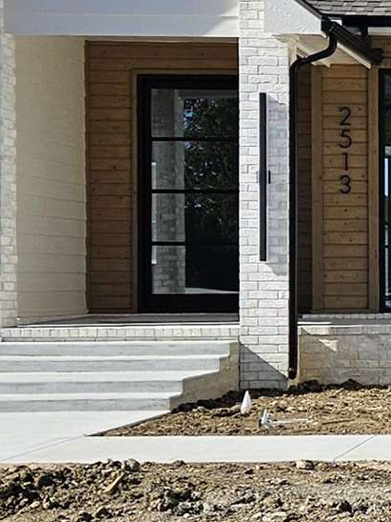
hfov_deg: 10.6
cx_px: 778
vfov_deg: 15.3
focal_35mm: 129
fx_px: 1943
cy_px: 291
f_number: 1.8
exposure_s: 1/3220
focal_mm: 5.4
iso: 25
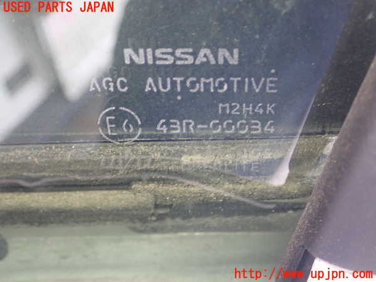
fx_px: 467
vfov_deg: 33.6
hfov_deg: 43.9
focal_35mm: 43
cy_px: 141
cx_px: 188
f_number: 2.9
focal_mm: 7.86
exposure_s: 1/40
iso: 800
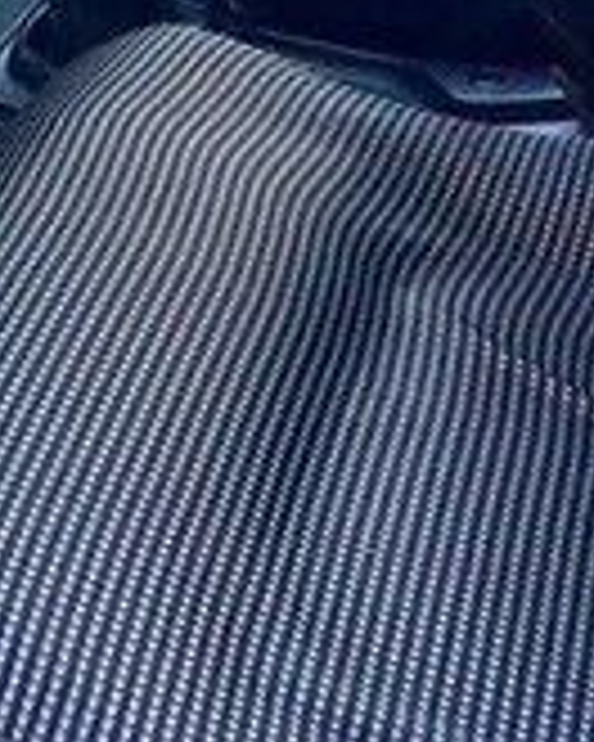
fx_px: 1868
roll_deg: +1.0
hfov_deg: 17.9
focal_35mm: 85
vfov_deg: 20.0
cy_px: -301
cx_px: 112
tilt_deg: -18.8
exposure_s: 1/33
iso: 32
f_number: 2.2
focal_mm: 4.15
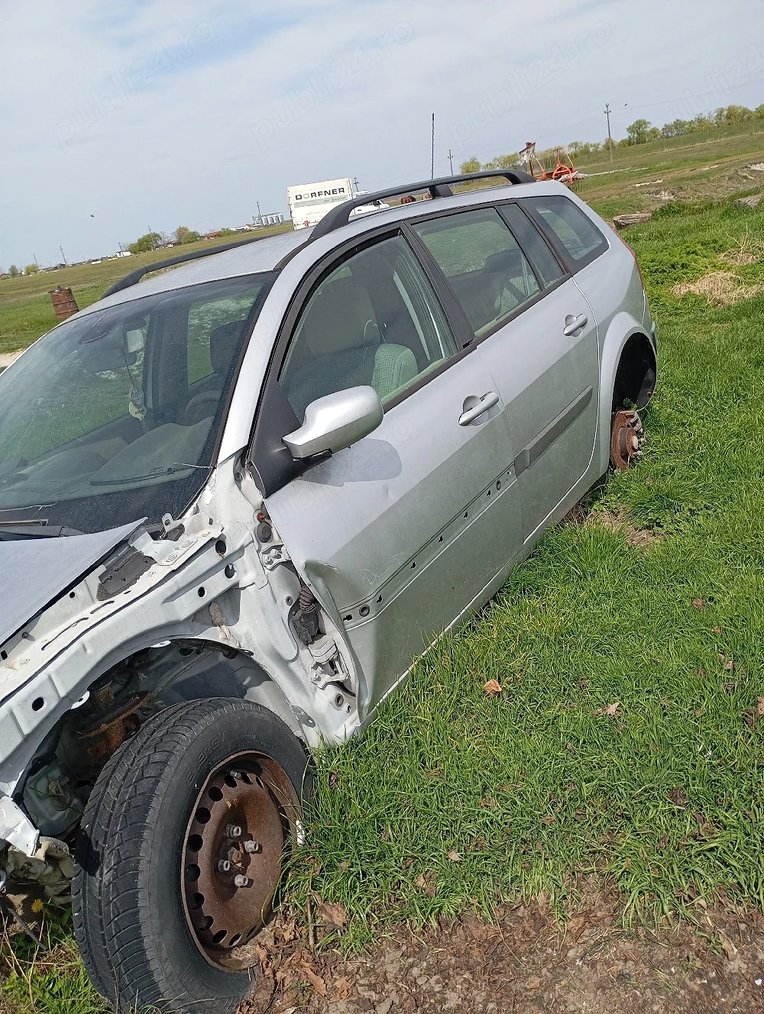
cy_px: 507
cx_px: 382
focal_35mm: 28
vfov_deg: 63.4
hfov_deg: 49.9
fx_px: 822
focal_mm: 4.27
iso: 101
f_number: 1.8
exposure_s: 1/667
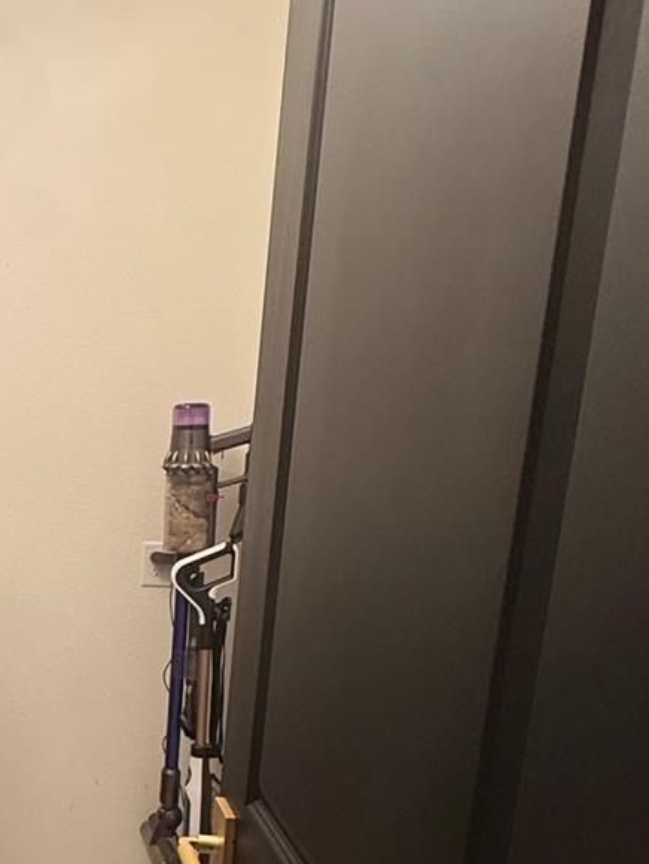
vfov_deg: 48.5
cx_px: -152
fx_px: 925
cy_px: 629
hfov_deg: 31.6
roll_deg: +0.2
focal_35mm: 37
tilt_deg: -10.9
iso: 160
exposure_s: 1/60
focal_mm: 2.22
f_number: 2.2
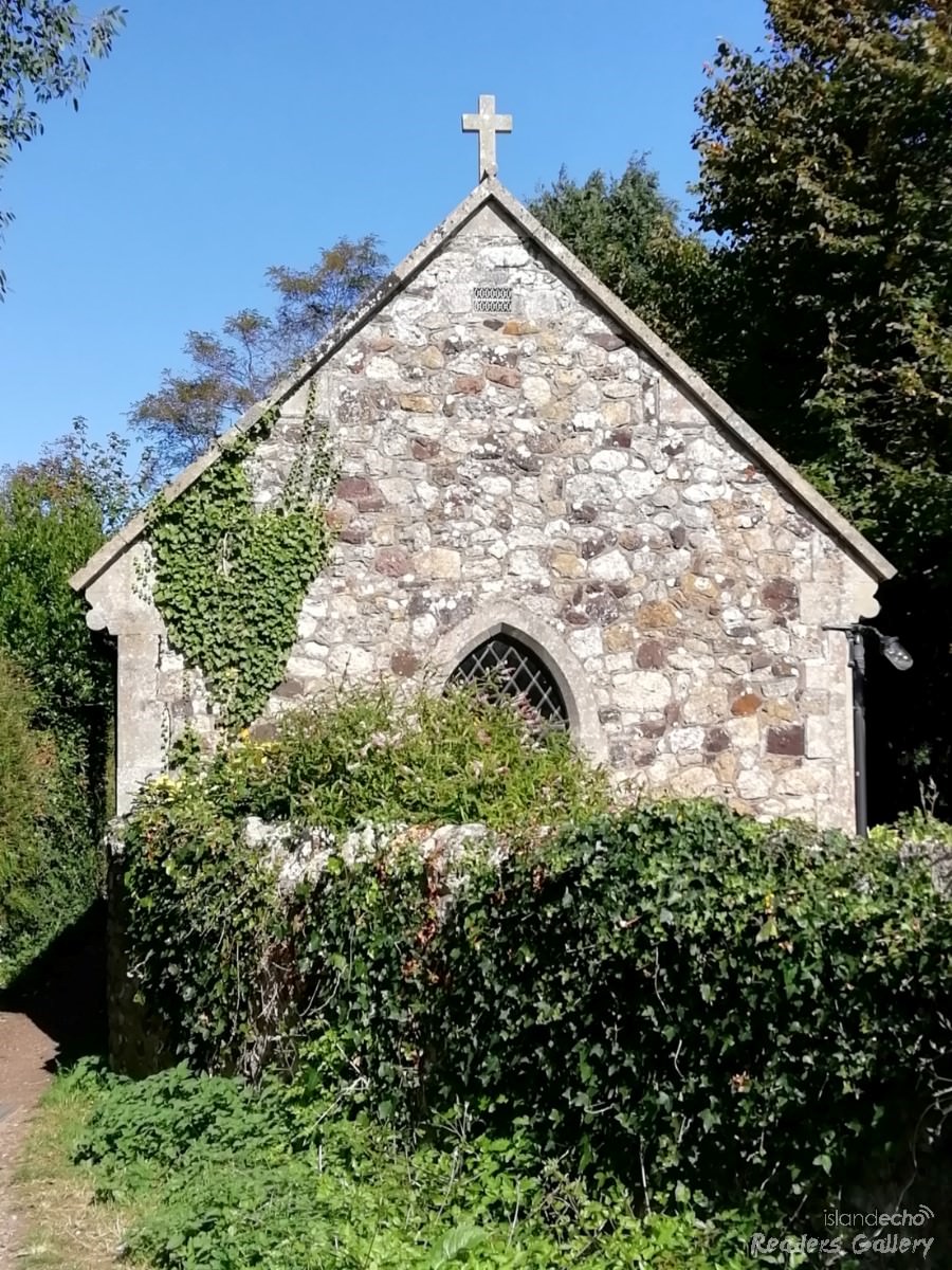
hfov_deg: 29.7
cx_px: 476
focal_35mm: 49
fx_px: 1797
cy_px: 635
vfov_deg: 38.9
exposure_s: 1/921
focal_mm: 3.21
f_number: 2.2
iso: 50
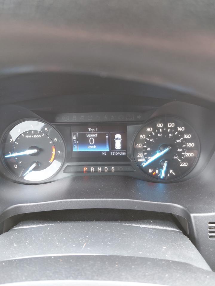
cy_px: 143
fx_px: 207
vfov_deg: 69.4
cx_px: 108
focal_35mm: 25
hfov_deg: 54.9
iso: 320
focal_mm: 4.69
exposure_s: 1/60
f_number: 1.8
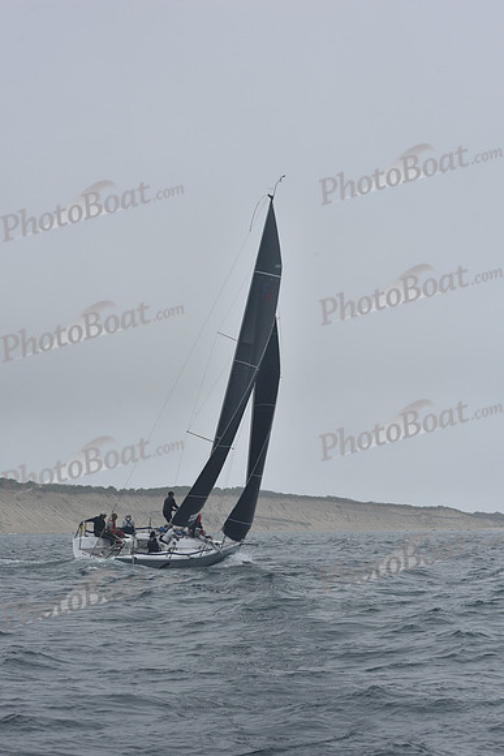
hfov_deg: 16.7
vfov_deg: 24.8
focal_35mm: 82
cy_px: 378
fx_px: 1721
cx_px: 252
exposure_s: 1/800
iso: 250
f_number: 10
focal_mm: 82
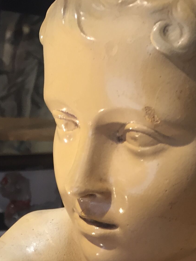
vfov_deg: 22.5
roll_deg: -8.2
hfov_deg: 17.6
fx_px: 634
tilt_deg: -16.1
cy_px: 250
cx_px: 97
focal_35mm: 84
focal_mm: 4.15
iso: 80
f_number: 2.2
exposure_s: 1/33
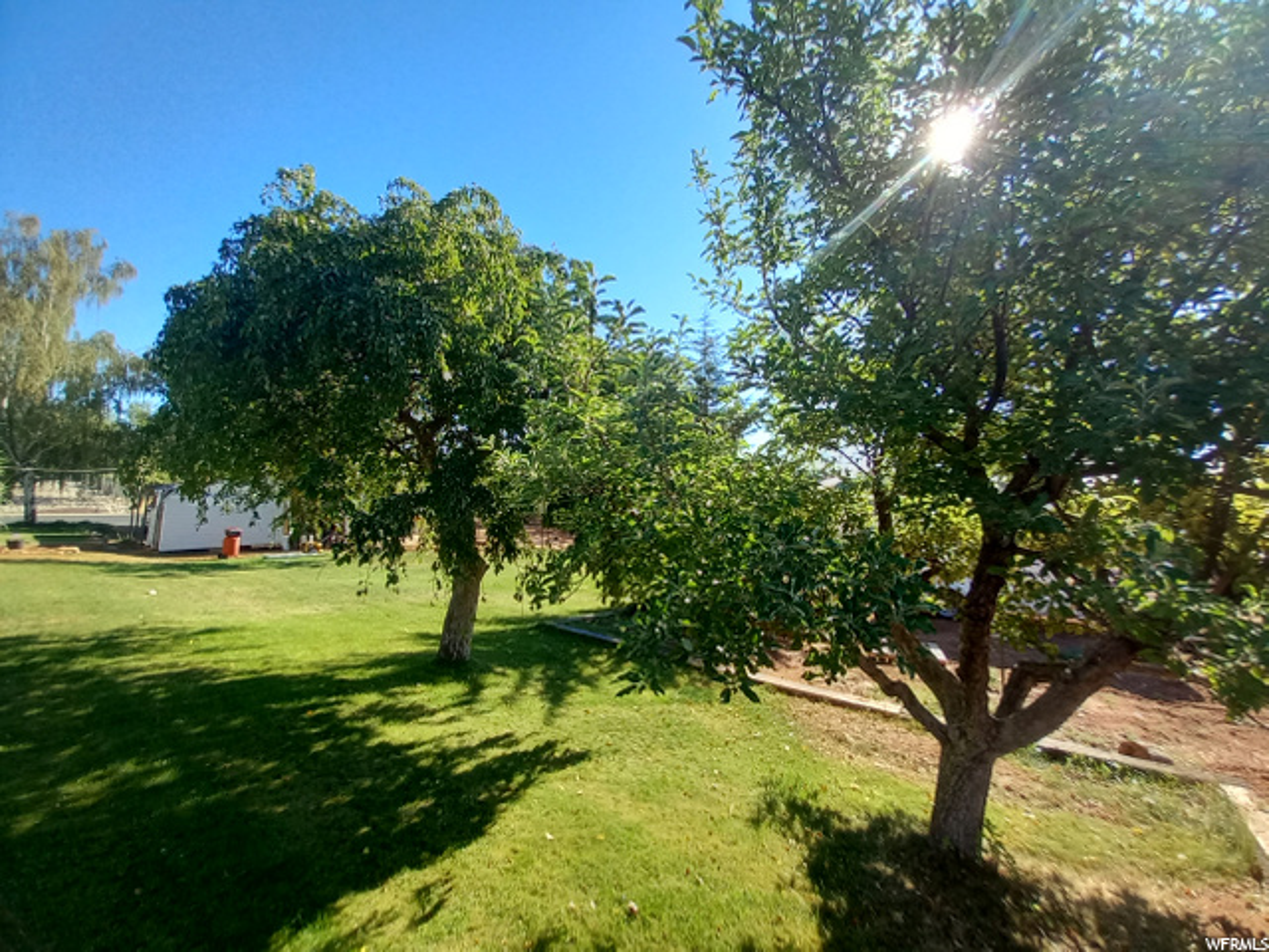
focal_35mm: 13
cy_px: 476
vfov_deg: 89.9
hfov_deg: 106.2
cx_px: 634
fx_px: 477
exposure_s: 1/222
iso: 40
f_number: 2.2
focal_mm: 1.13
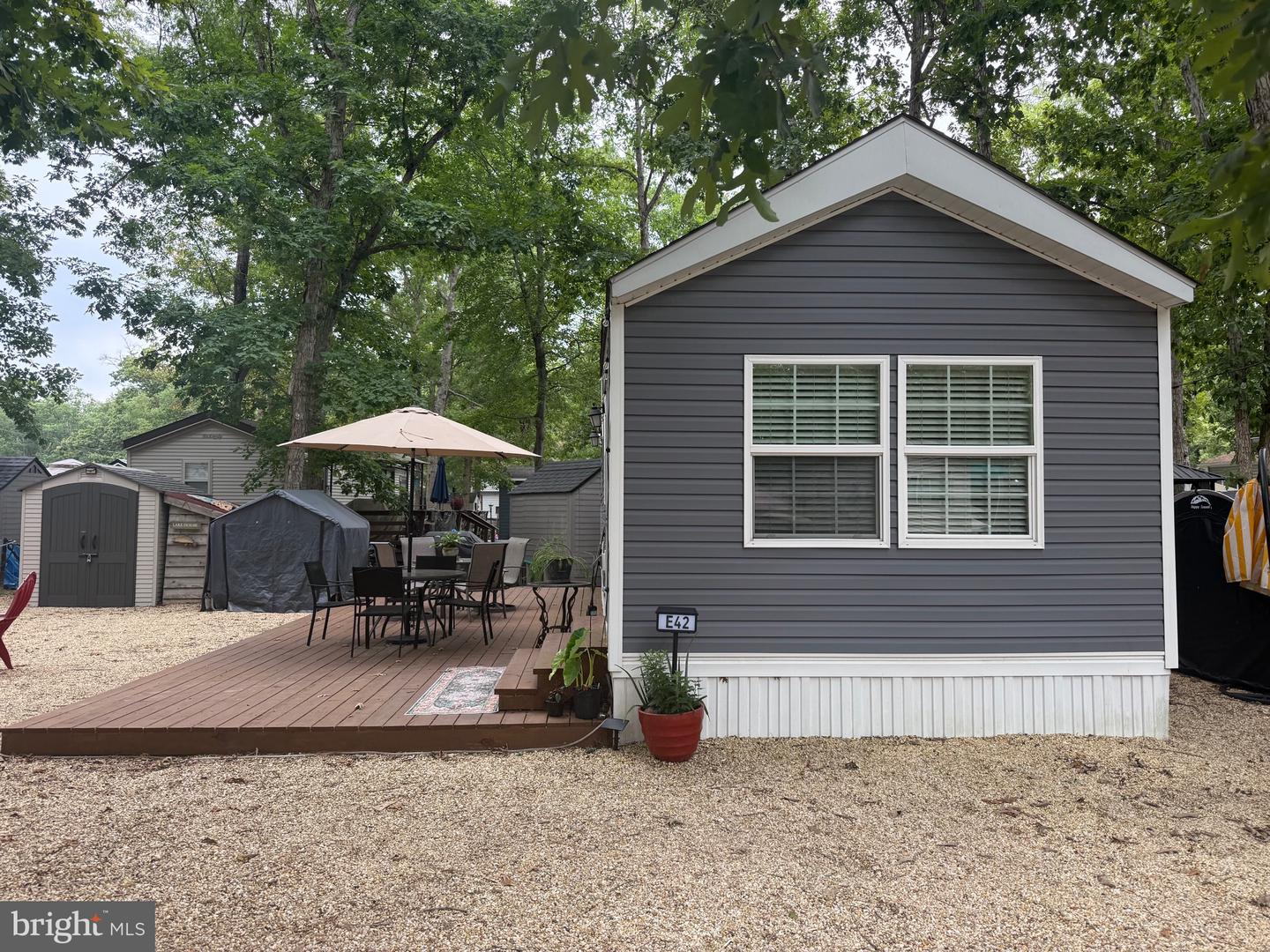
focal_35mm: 24
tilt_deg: +3.4
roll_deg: -0.3
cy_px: 476
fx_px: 881
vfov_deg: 56.8
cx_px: 635
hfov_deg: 71.6
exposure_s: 1/547
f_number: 1.78
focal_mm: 6.76
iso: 100
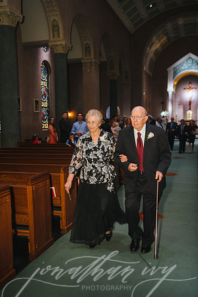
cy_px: 148
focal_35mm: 38
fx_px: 313
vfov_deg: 50.7
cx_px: 99
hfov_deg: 35.1
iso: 1250
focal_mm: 38
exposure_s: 1/200
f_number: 2.8
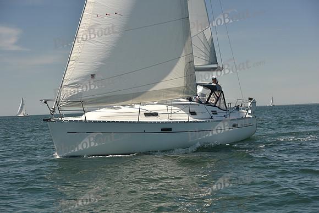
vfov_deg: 19.5
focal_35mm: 70
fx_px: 620
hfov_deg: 28.8
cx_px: 160
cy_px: 106
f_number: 6.3
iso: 250
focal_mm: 70
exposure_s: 1/800
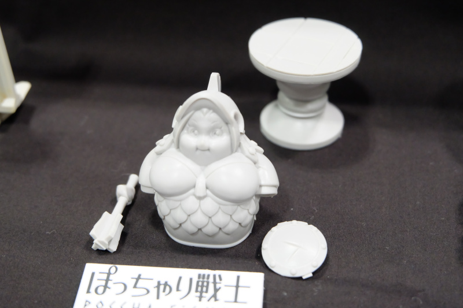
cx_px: 232
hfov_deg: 37.5
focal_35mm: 53
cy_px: 154
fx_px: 681
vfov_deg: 25.5
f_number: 5
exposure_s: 1/30
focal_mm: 35.5
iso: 3200
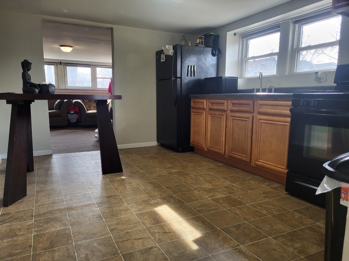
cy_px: 130
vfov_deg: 53.1
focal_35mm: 26
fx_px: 262
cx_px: 174
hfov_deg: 67.3
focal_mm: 5.4
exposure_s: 1/120
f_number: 1.8
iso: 200
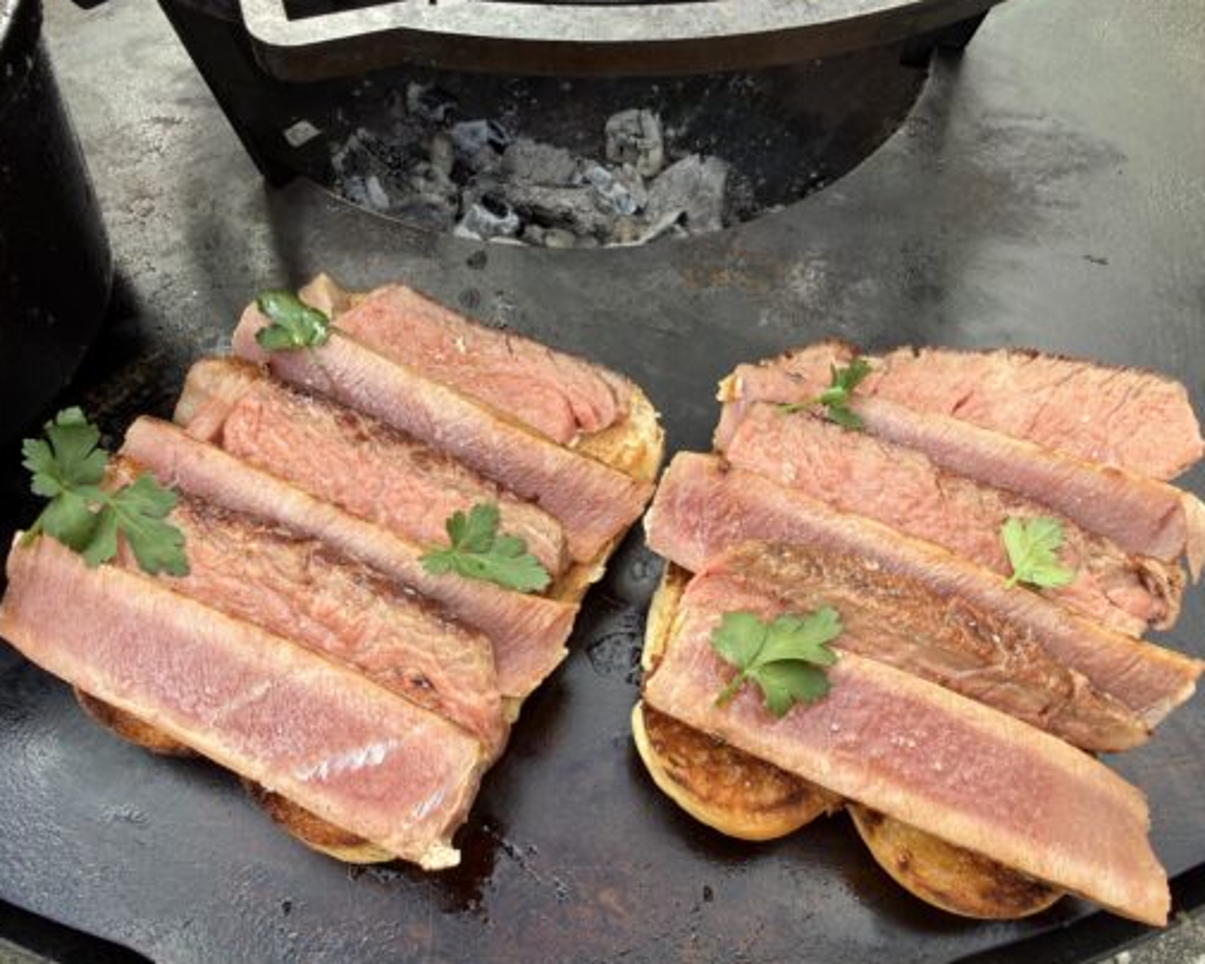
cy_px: 484
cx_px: 651
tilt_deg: -58.4
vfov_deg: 54.9
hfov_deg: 65.9
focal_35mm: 26
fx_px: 927
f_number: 2.2
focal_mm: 2.22
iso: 40
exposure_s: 1/212
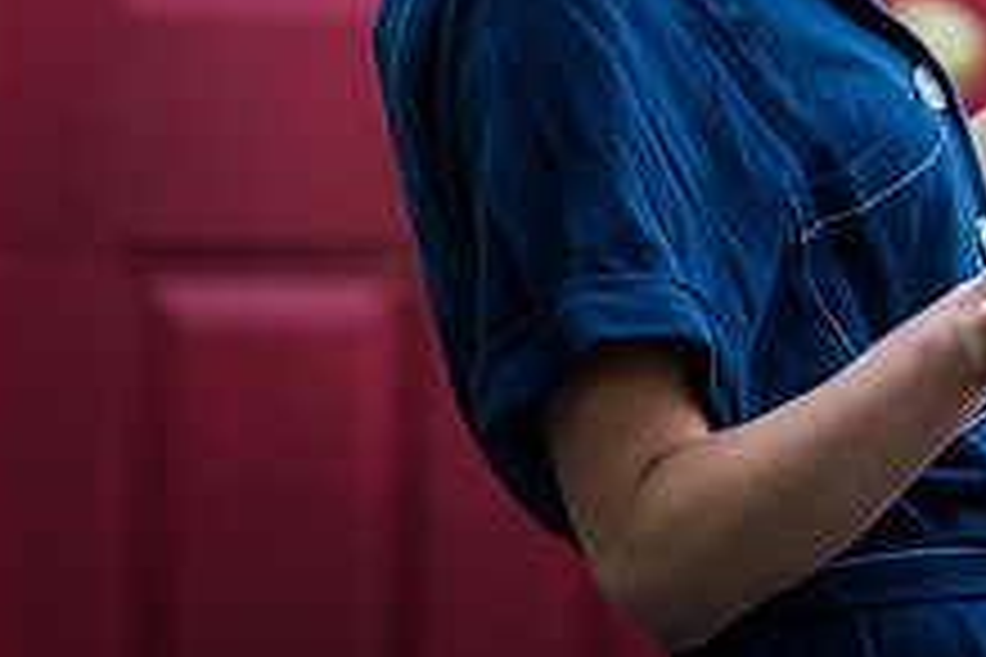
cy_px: -87
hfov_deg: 4.3
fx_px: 13173
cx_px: 1189
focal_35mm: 481
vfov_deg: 2.9
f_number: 2.8
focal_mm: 164
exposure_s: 1/200
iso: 200
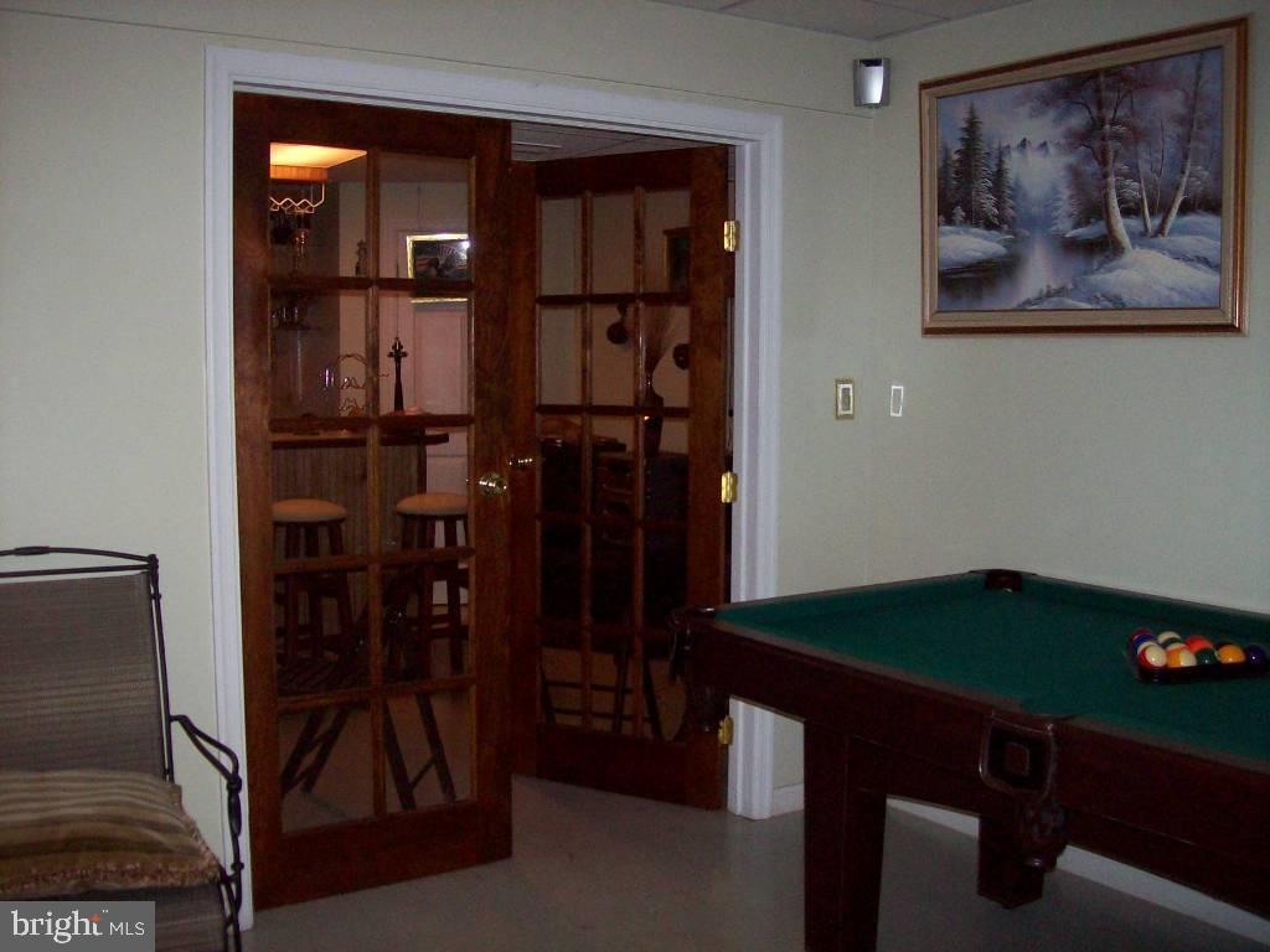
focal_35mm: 36
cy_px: 476
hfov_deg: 51.4
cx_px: 635
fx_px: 1321
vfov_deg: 39.7
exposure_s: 1/64
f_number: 2.7
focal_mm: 6
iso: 140
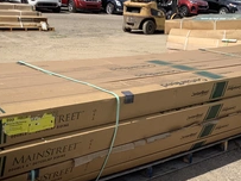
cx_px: 145
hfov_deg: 31.6
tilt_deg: -16.5
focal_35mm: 61
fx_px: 424
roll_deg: -4.9
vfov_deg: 23.9
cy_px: 113
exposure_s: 1/1852
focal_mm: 3.3
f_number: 2.4
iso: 25
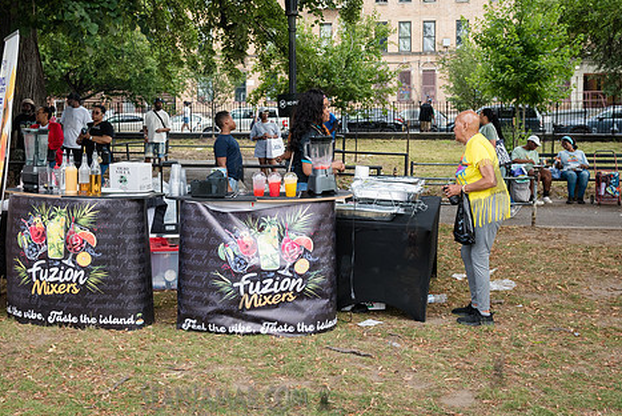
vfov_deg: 27.0
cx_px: 260
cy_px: 179
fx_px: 864
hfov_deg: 39.5
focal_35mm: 50
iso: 1000
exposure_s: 1/400
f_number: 4.5
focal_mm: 34
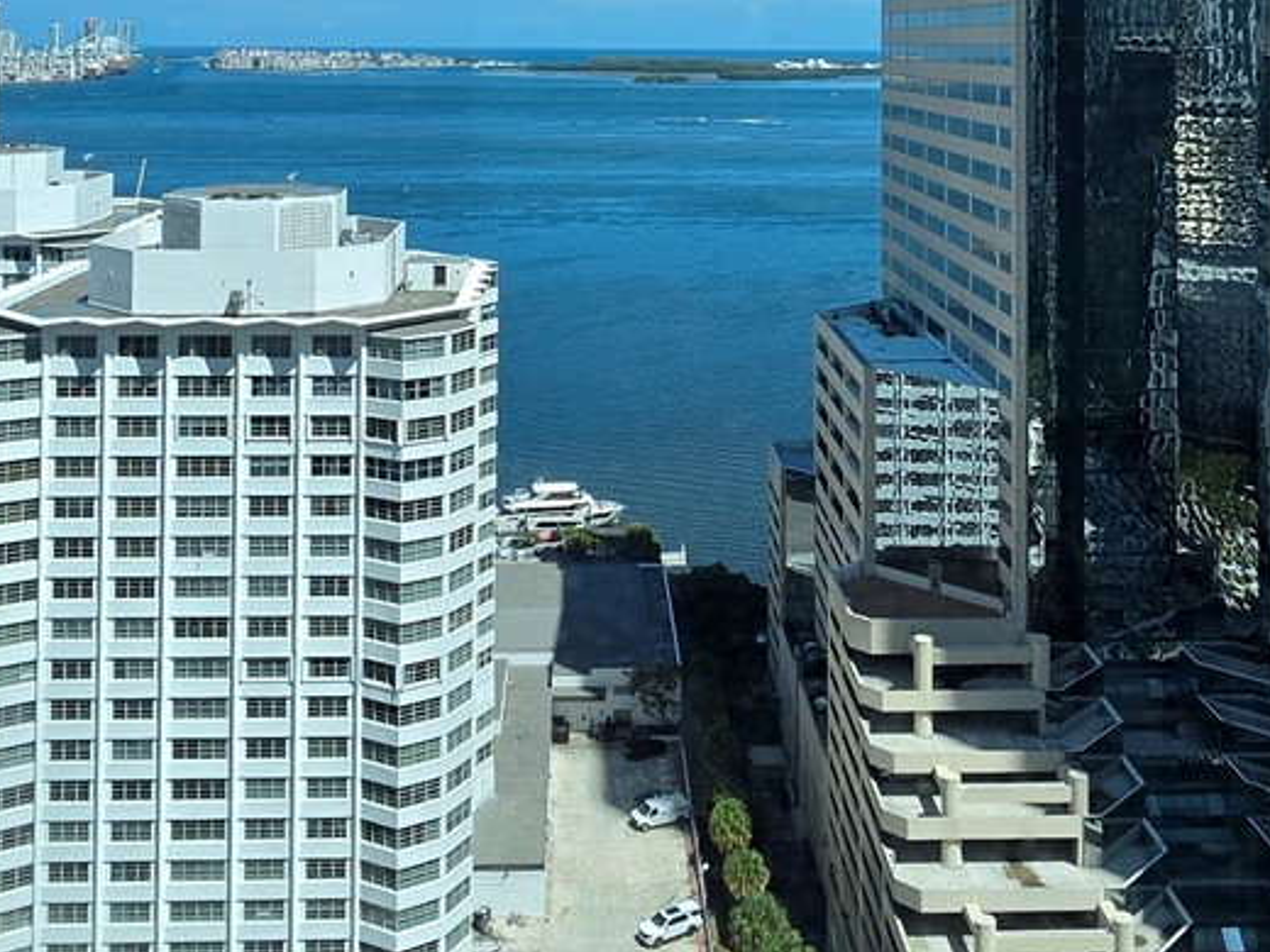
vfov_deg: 33.0
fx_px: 1468
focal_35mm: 40
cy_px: -2
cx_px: 635
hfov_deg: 46.8
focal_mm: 2.2
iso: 40
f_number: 1.9
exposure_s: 1/1563
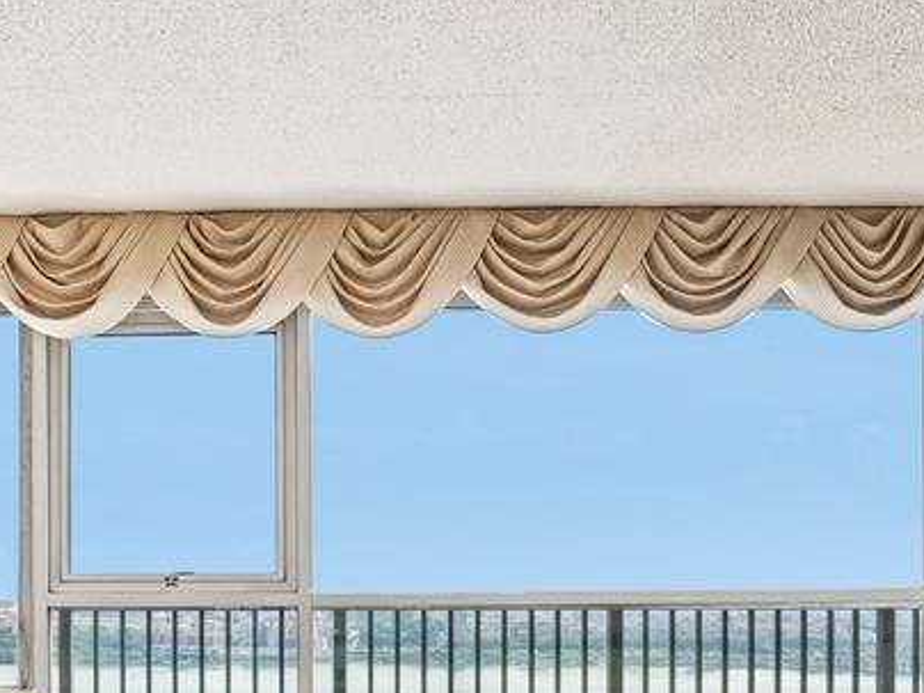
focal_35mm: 39
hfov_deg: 46.2
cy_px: 622
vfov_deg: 34.8
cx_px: 231
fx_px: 1041
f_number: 8
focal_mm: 16
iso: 160
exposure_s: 1/100
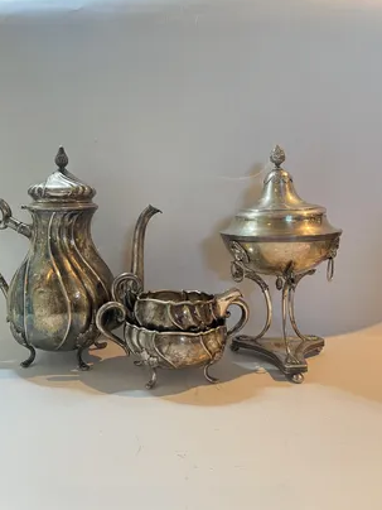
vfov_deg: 61.6
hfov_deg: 48.1
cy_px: 235
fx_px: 427
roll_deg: +0.8
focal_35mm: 29
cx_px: 170
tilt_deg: -5.4
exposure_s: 1/50
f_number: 1.6
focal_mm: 5.1
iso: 100
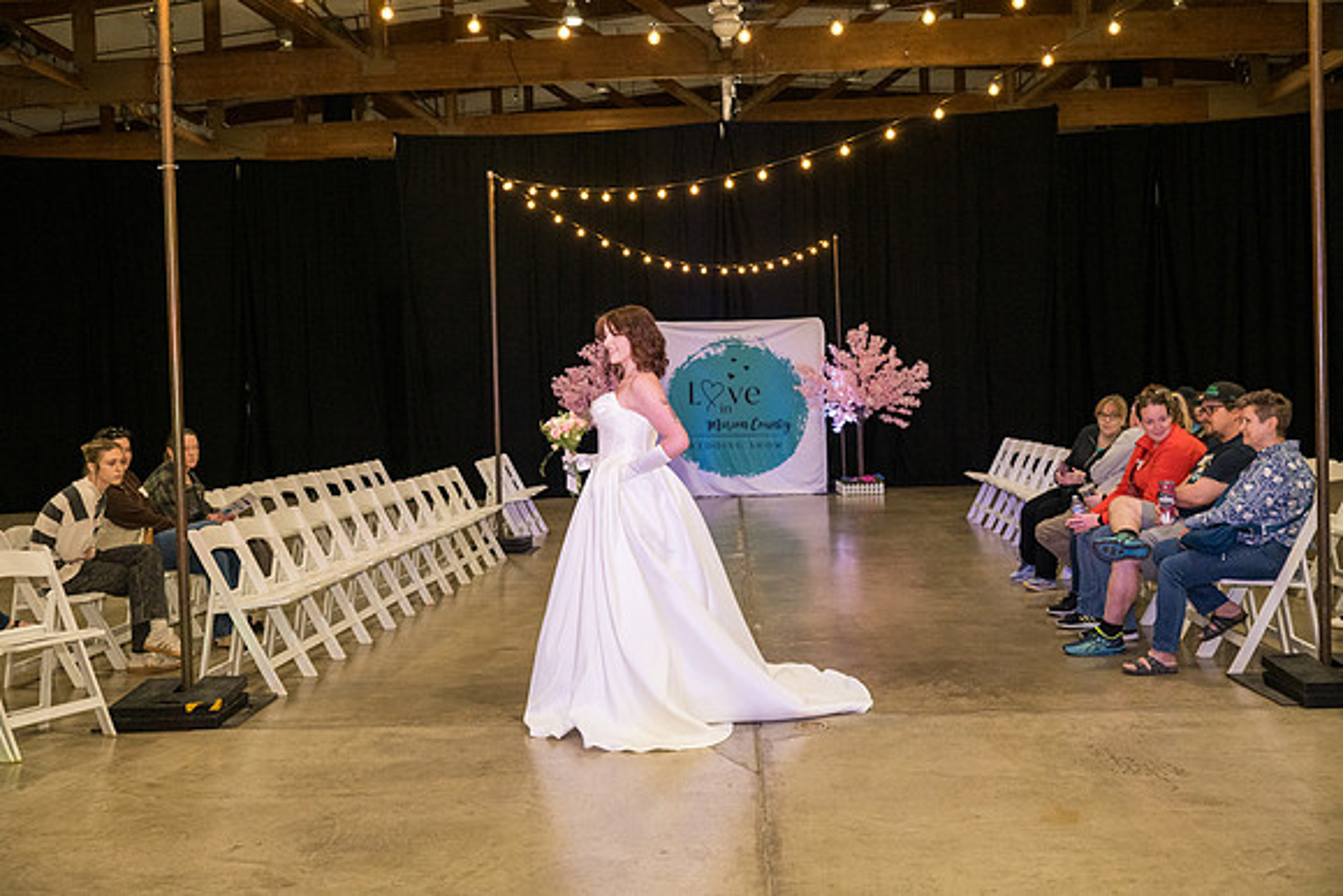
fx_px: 1306
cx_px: 672
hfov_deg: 54.4
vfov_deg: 37.9
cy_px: 448
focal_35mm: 35
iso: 3200
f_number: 4
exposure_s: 1/400
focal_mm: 35
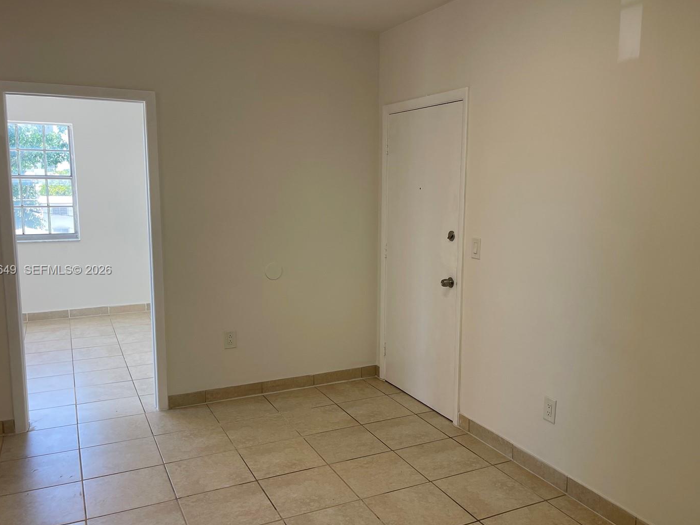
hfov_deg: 61.7
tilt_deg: -8.6
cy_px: 271
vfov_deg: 48.2
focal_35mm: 29
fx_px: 586
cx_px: 359
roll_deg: -0.6
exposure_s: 1/120
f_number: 1.6
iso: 32
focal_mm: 5.1
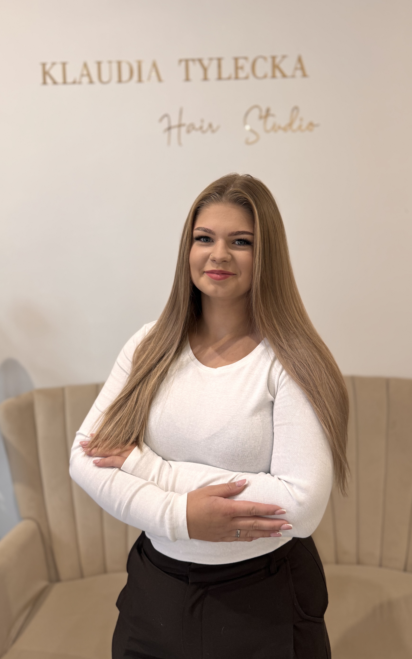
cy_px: 325
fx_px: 467
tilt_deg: -7.8
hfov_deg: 47.6
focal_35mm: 26
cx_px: 197
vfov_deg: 70.4
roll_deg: +1.6
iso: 125
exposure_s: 1/50
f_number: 1.78
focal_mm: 6.76
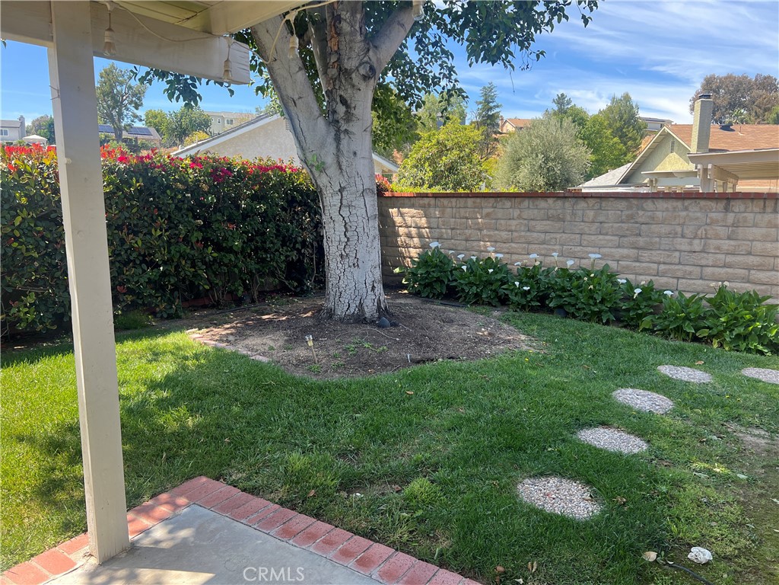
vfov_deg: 53.1
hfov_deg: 67.3
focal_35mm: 26
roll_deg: -1.2
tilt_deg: -9.0
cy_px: 292
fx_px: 585
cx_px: 390
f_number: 1.5
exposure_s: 1/658
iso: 50
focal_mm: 5.7
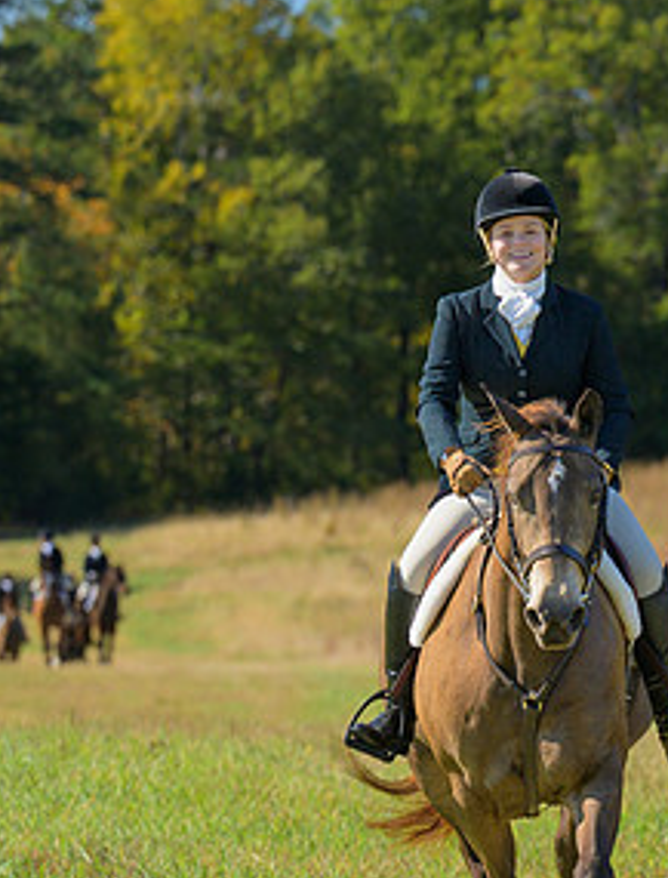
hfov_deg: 4.6
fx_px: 8180
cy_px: 471
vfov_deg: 6.1
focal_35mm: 321
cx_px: 1226
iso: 200
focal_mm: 104
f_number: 4
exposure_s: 1/500
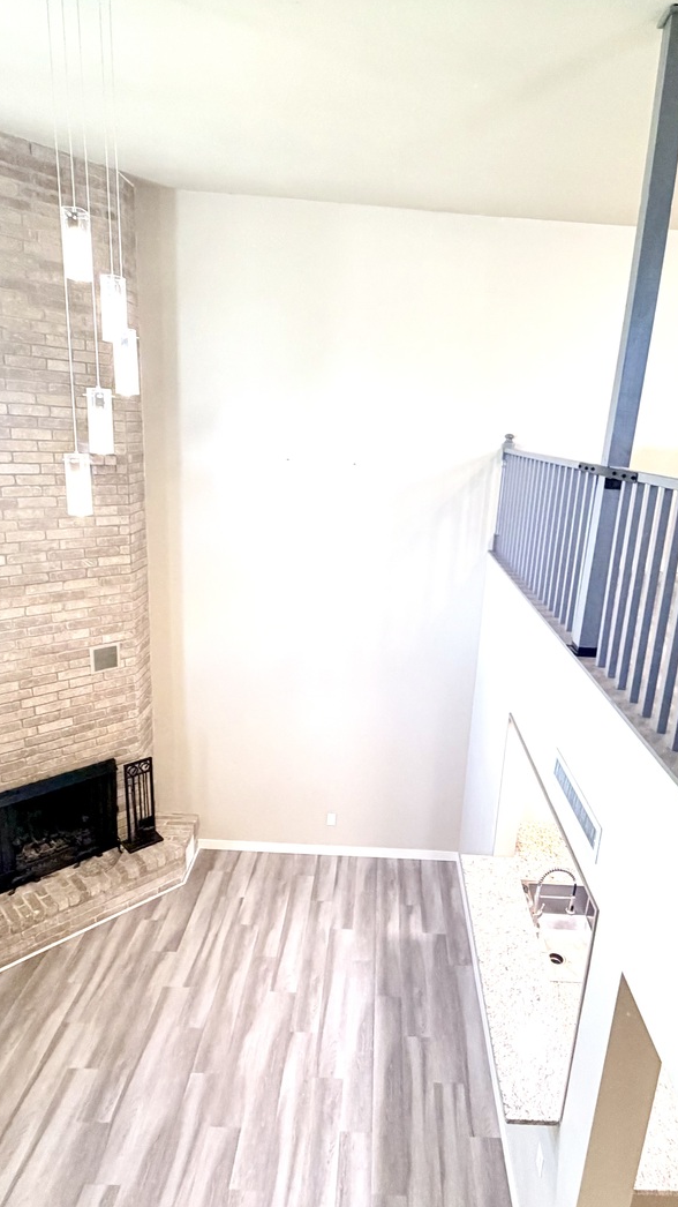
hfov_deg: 53.3
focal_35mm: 21
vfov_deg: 83.8
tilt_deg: -15.8
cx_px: 398
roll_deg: -4.2
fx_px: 671
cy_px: 613
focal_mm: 2.22
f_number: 2.2
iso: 320
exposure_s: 1/60
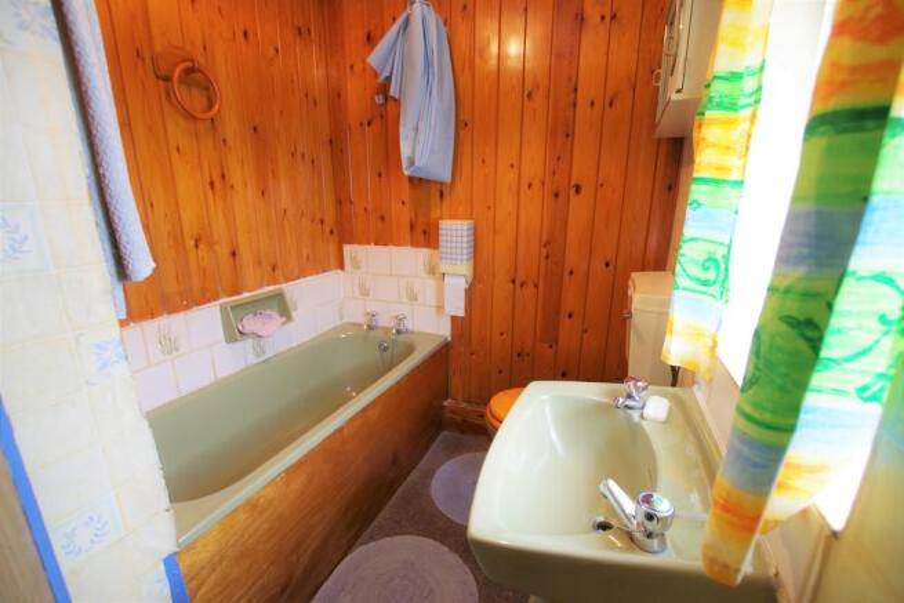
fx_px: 377
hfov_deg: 100.4
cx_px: 452
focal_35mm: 15
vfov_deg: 77.4
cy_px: 302
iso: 200
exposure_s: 1/25
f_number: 3.5
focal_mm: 10
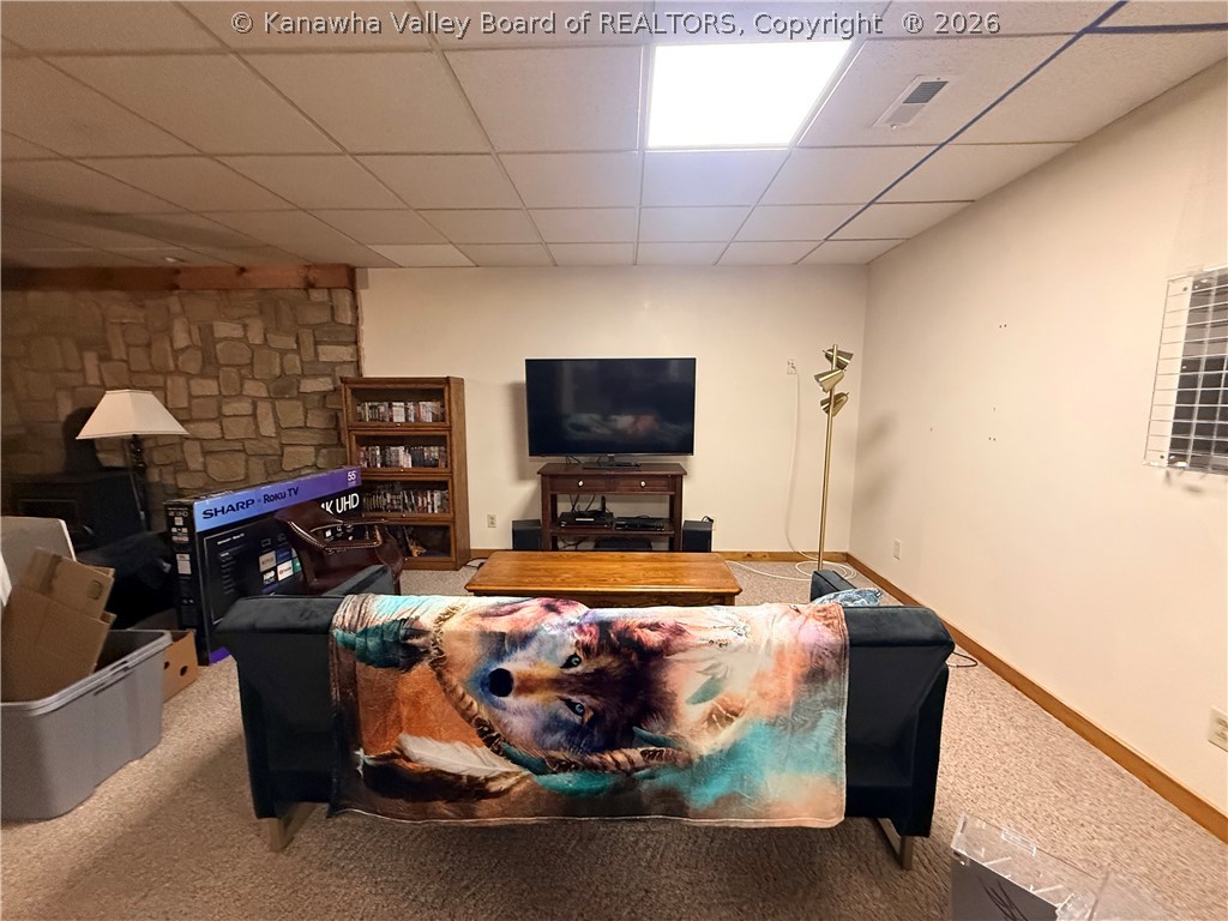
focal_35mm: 14
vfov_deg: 85.7
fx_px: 497
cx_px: 614
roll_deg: +0.1
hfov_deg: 102.1
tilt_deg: -7.1
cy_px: 460
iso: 640
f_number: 2.2
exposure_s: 1/60
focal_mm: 2.22
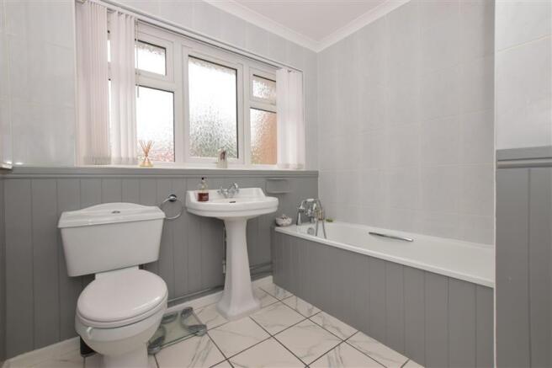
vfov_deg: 77.3
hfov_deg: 100.4
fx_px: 230
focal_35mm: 15
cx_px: 276
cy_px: 184
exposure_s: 1/200
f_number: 6.3
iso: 500
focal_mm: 10
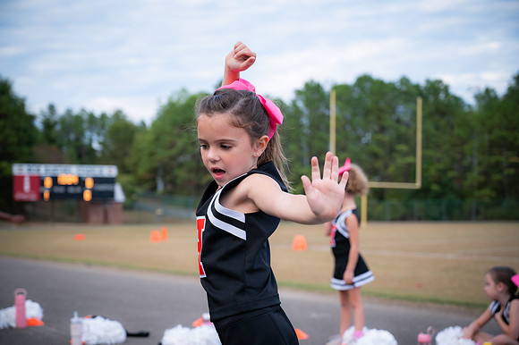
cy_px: 172
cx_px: 260
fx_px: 836
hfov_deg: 34.5
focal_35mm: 58
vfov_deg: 23.4
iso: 640
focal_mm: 58
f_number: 4
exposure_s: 1/640
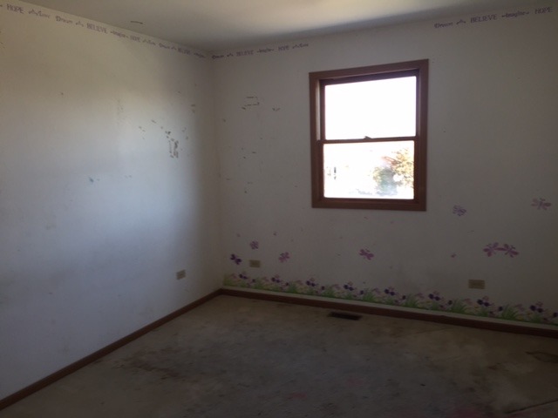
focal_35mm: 29
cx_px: 279
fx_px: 467
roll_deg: +1.5
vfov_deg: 48.2
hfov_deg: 61.7
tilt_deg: -5.3
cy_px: 209
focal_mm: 4.15
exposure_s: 1/60
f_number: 2.2
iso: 32
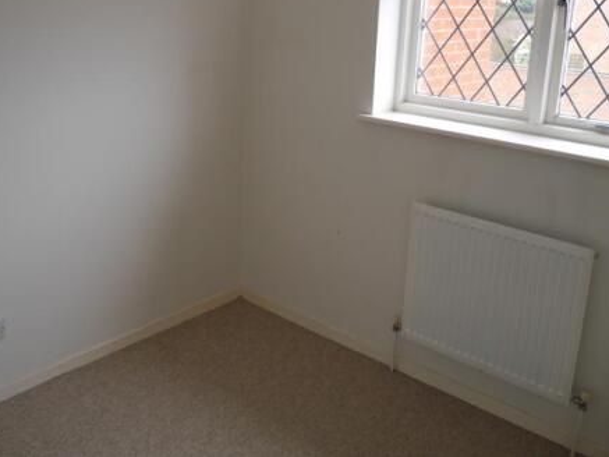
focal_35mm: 40
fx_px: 704
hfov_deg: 46.7
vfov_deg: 35.6
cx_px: 263
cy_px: 154
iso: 200
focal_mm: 15
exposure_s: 1/30
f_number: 3.6
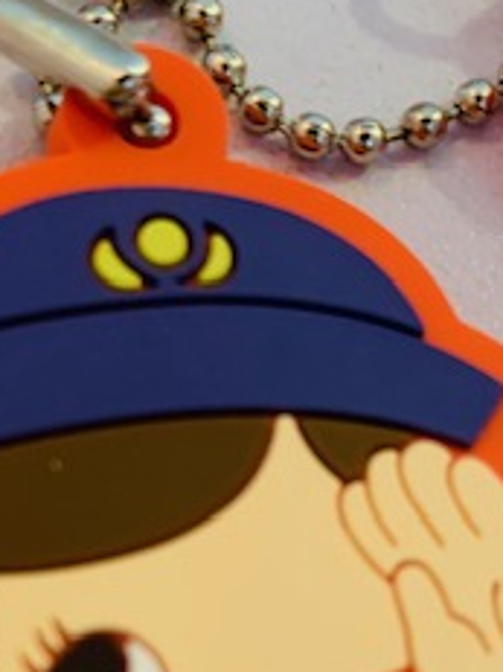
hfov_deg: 20.4
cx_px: 262
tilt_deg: -71.0
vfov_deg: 26.0
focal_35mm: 72
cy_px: 634
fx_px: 1396
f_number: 1.8
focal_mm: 4.25
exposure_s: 1/50
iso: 200
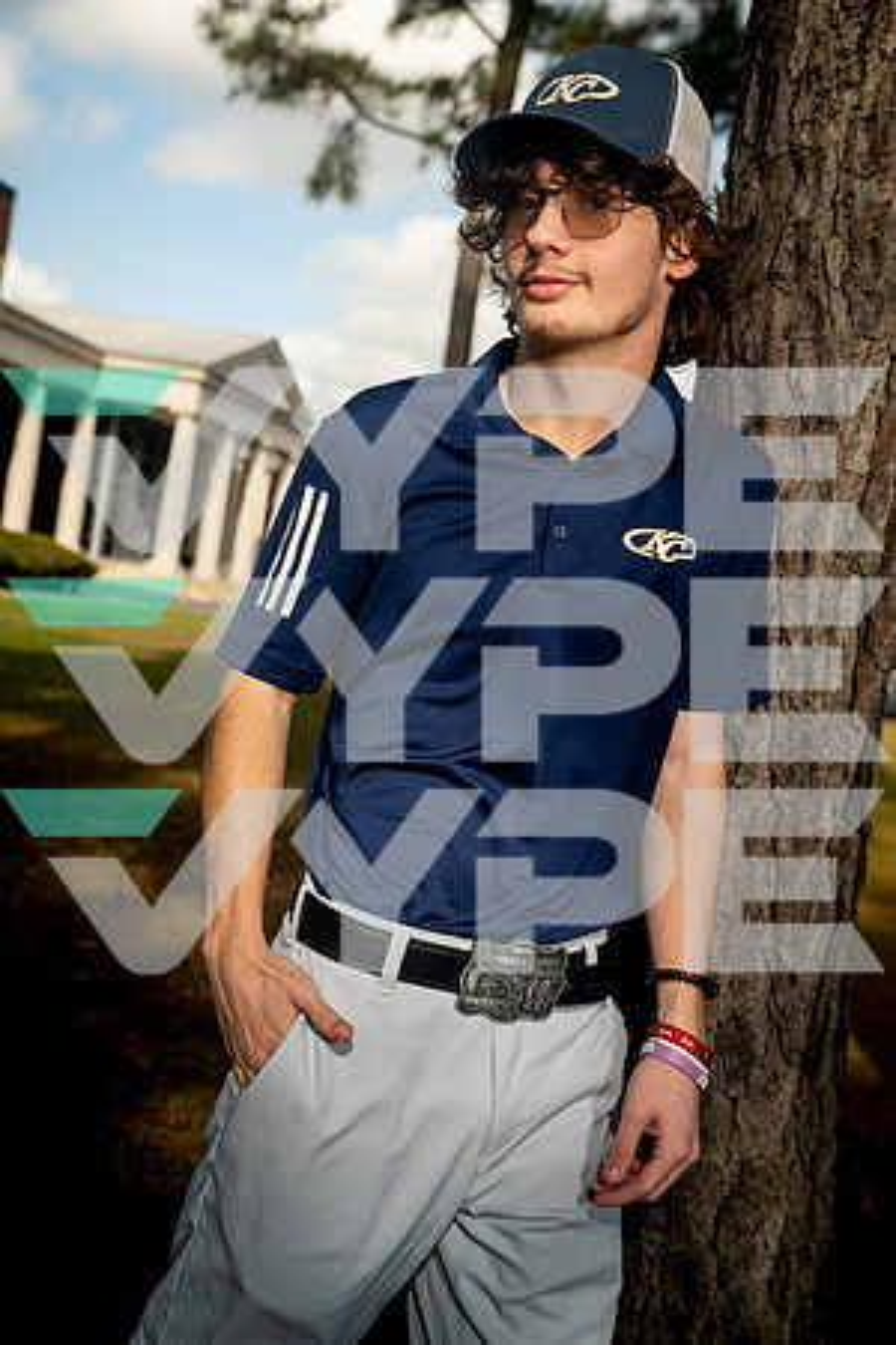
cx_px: 448
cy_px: 672
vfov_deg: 50.7
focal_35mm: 38
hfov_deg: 35.1
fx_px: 1419
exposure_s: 1/250
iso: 160
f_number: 4.5
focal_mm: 38
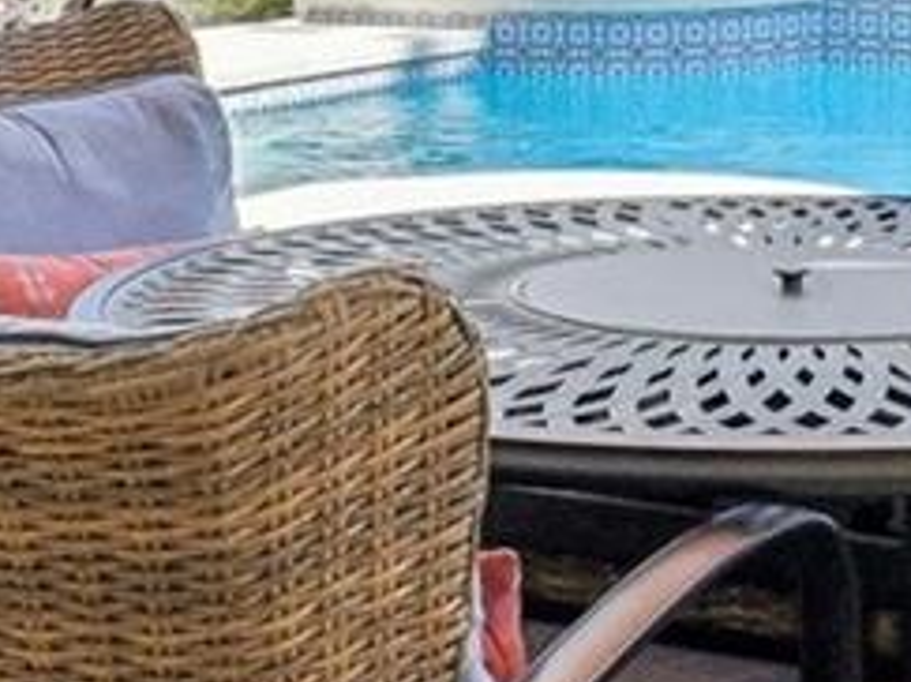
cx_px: 892
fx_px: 2999
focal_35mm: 114
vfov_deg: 12.5
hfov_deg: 16.9
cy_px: -266
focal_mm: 18
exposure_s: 1/13
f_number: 18
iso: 100
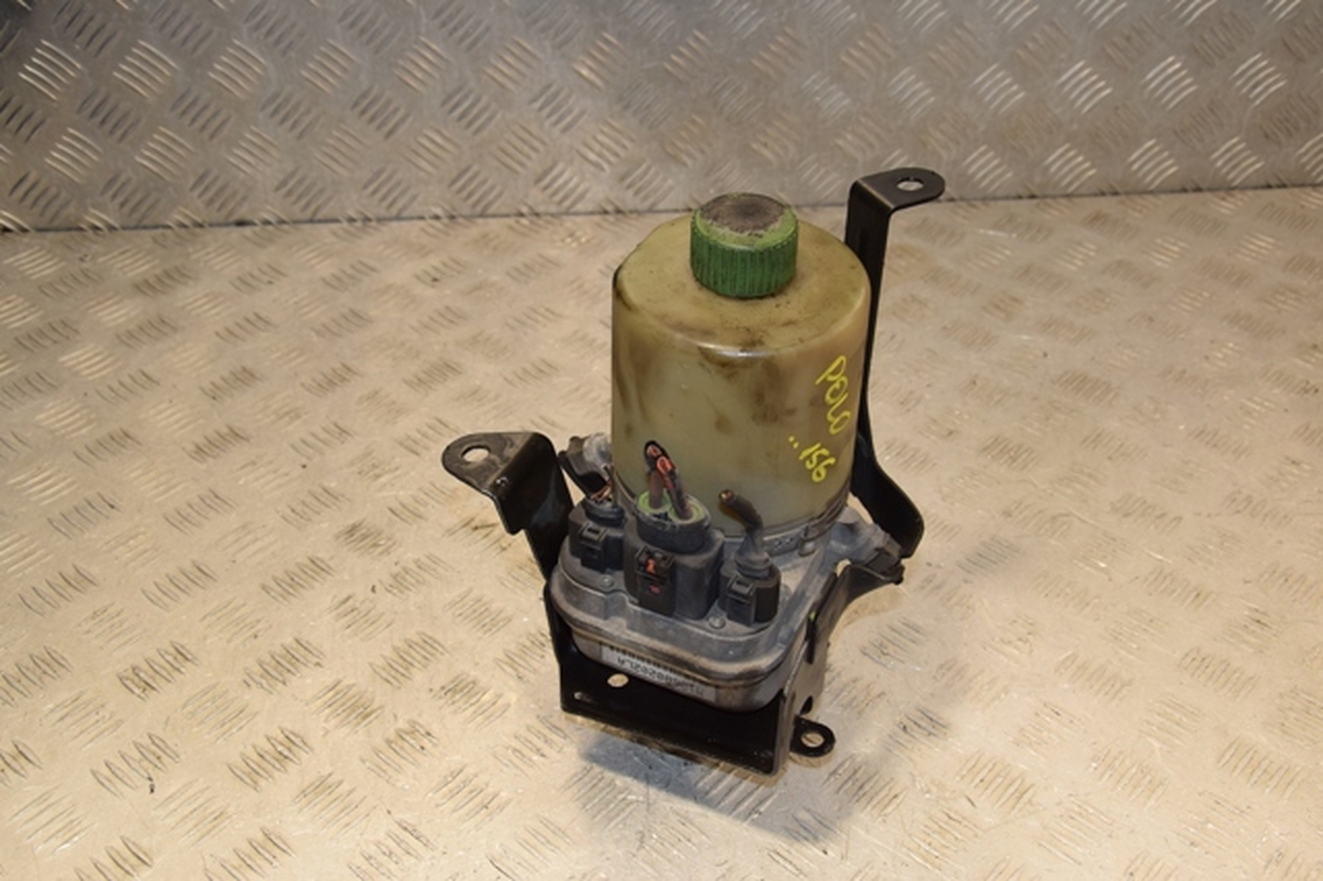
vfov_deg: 29.8
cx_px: 662
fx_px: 1653
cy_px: 440
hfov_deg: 43.6
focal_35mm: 45
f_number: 7.1
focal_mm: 30
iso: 800
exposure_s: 1/200
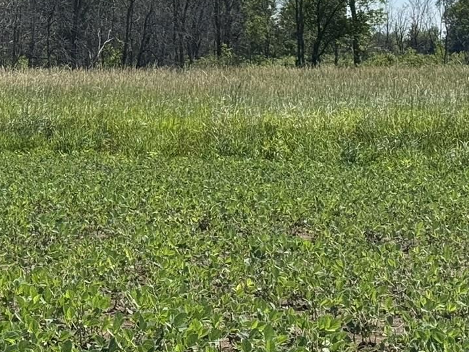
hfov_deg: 14.2
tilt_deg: +3.2
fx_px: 1870
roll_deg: +0.3
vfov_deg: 10.6
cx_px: 61
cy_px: -61
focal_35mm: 138
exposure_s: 1/5848
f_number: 1.78
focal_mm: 6.76
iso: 64
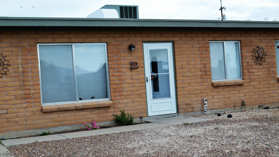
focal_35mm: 52
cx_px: 143
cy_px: 92
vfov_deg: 23.0
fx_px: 385
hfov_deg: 39.9
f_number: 6.3
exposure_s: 1/160
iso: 100
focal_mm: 32
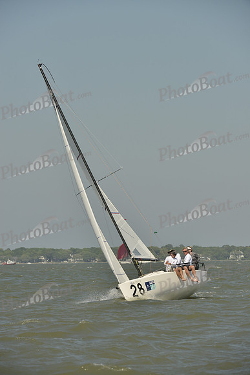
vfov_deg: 9.4
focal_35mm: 220
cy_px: 188
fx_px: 2290
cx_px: 125
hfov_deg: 6.2
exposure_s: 1/1600
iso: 280
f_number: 9
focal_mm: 220
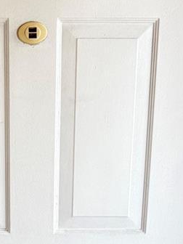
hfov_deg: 28.0
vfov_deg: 38.2
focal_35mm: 50
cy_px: 129
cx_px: 18
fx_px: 352
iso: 160
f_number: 2.2
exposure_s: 1/121
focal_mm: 2.22
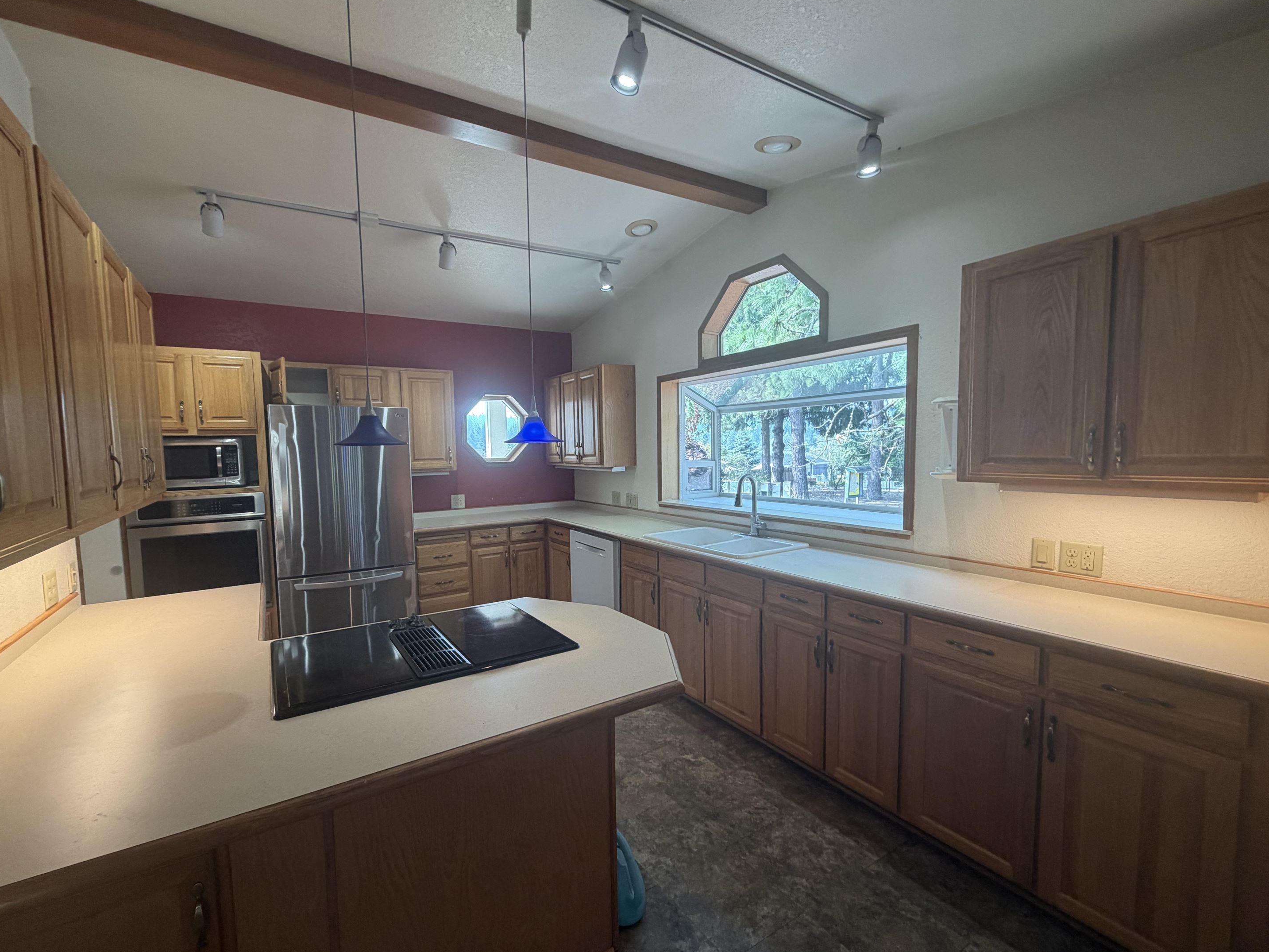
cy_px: 490
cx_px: 592
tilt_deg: -5.1
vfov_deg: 81.7
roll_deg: +1.5
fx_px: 550
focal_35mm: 15
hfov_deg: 98.0
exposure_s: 1/121
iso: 160
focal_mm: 2.22
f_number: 2.2
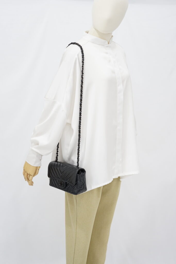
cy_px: 132
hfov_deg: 27.0
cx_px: 88
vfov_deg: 39.6
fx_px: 367
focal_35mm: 50
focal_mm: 50
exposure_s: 1/8
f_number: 6.3
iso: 640
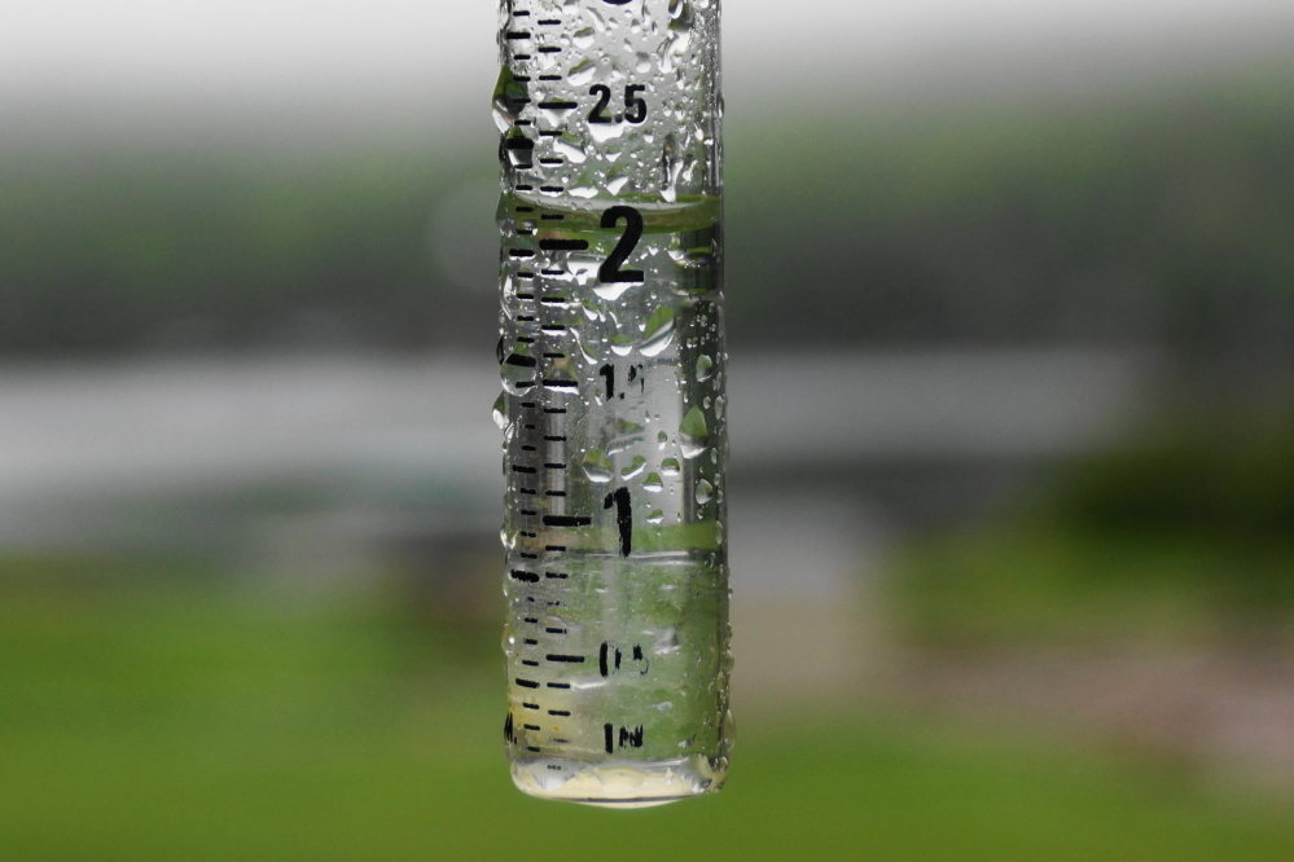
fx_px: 3235
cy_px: 431
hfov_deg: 22.6
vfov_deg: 15.2
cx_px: 647
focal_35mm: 90
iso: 320
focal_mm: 60
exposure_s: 1/100
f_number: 5
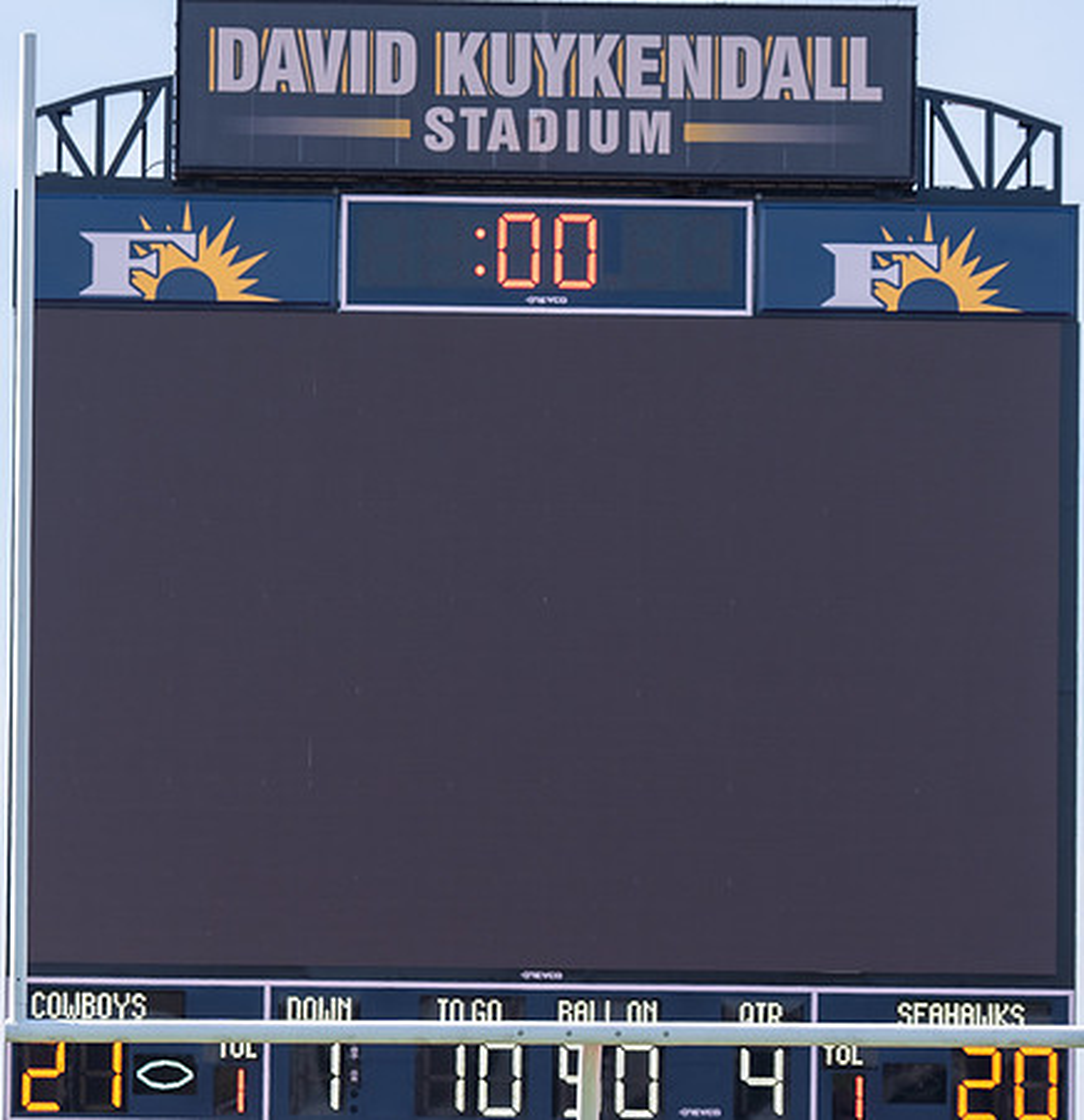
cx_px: 586
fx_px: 9230
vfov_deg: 6.9
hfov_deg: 6.7
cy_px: 670
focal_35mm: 256
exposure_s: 1/1000
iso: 100
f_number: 3.5
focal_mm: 125
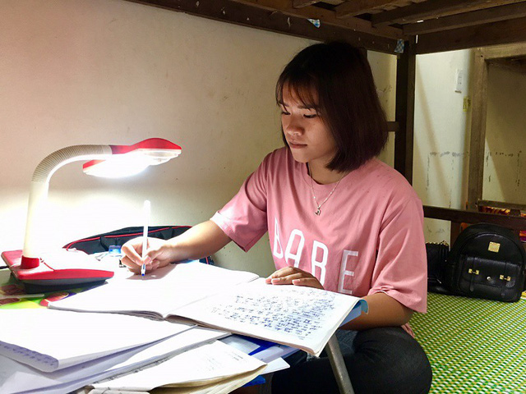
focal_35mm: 29
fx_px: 441
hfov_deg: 61.7
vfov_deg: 48.2
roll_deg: +0.2
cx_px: 263
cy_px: 197
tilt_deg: -5.5
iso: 100
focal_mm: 4.15
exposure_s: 1/17
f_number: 2.2
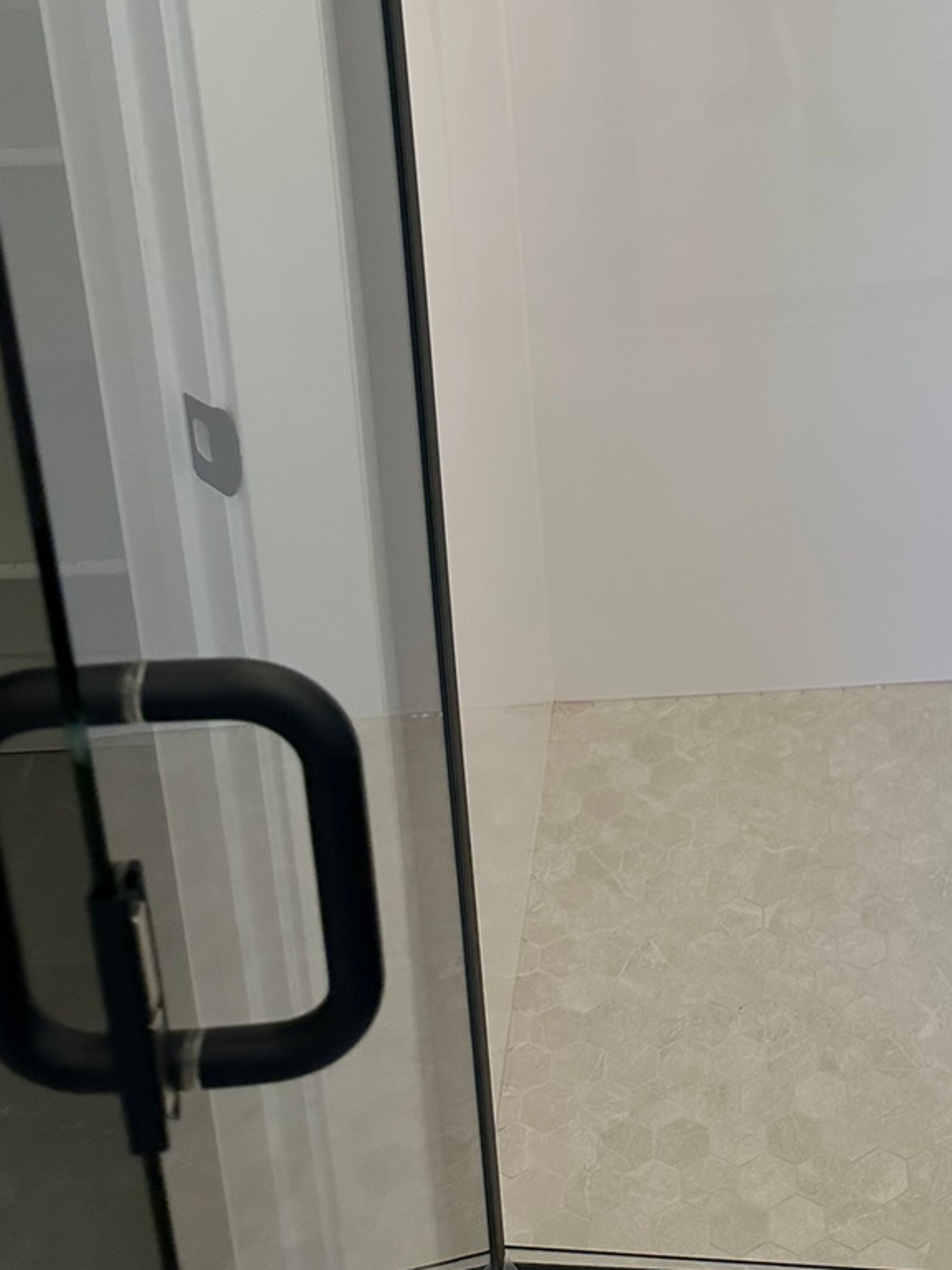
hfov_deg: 28.7
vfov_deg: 36.4
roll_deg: -1.7
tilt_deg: -18.2
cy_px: 58
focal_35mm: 48
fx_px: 1760
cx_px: 906
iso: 64
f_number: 1.78
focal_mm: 6.86
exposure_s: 1/120
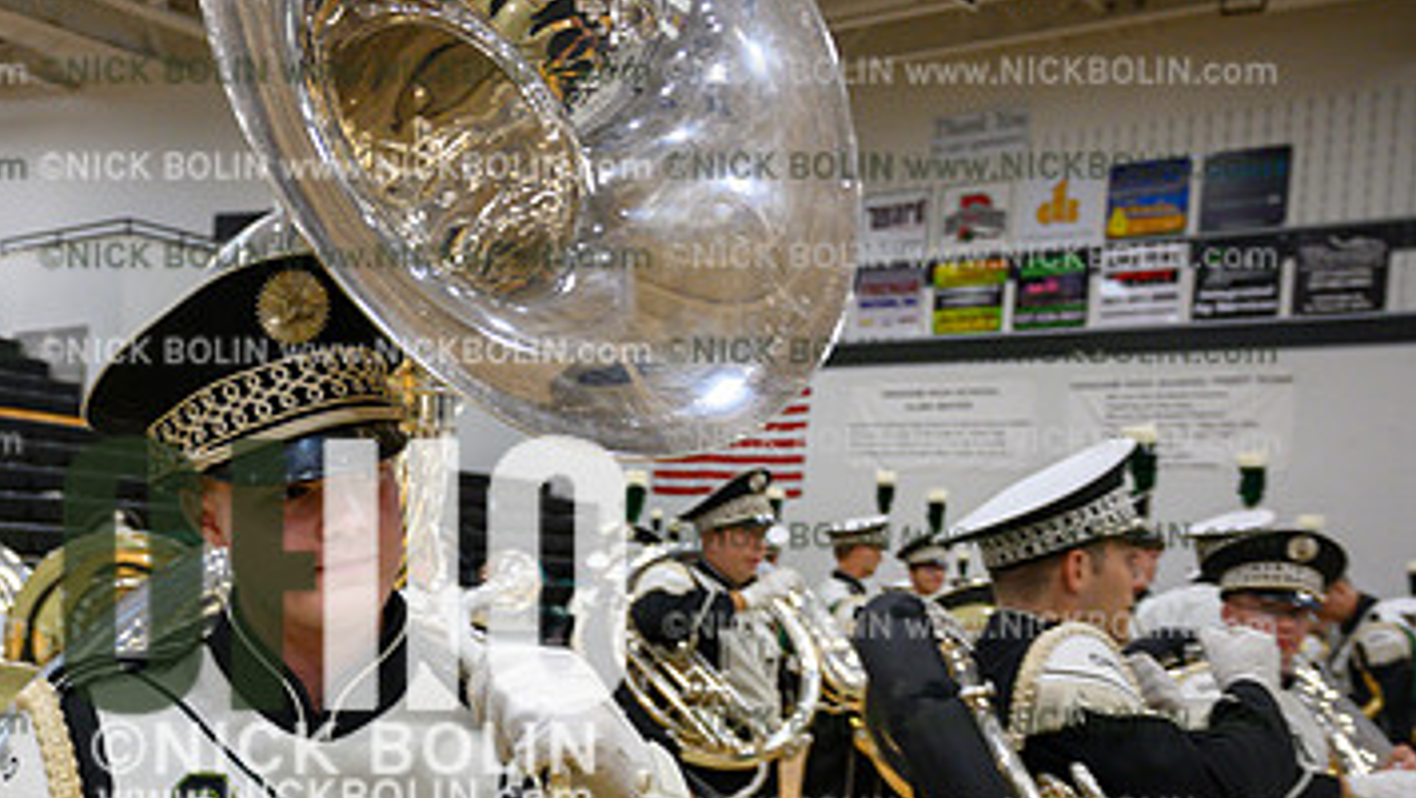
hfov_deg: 47.4
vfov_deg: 28.5
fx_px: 1540
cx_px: 343
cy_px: 626
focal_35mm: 41
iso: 1250
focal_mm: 24
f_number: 4
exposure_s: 1/250
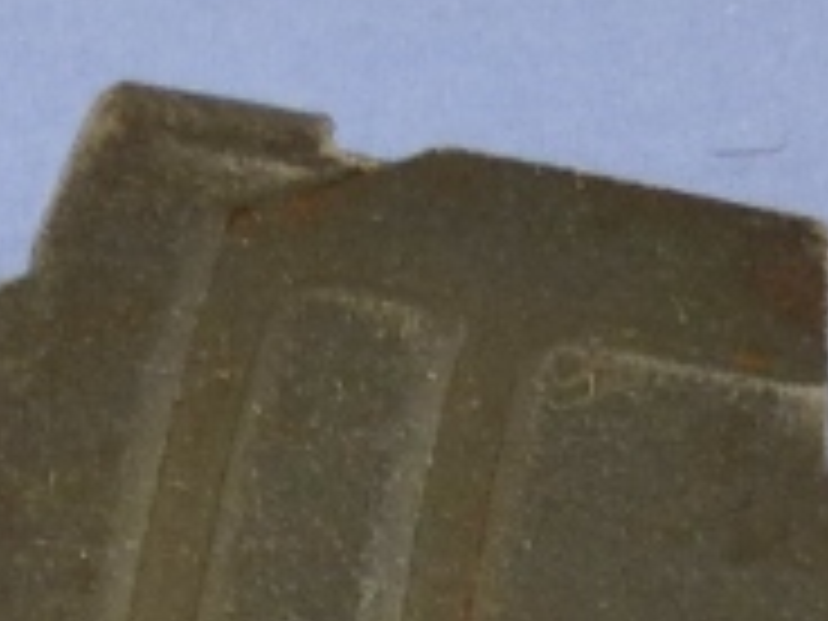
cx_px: 288
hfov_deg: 14.5
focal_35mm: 136
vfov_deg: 10.3
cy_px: 1102
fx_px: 3253
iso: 200
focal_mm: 4.5
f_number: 2.8
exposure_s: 1/60
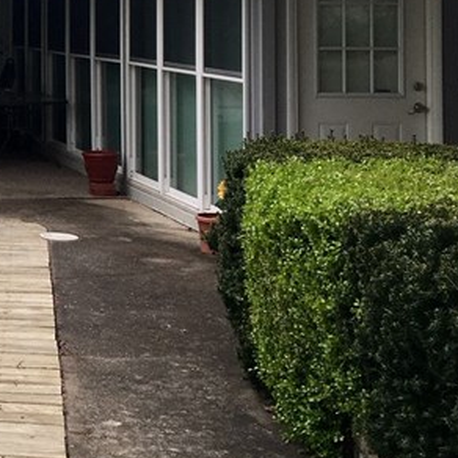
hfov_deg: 17.2
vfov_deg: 18.7
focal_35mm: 90
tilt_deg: +2.0
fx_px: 1347
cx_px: -249
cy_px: -22
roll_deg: -0.9
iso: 25
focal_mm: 4.15
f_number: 2.2
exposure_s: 1/40
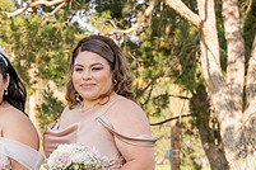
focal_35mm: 130
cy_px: 211
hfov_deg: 15.3
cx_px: -40
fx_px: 924
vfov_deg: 10.4
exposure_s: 1/160
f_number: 4
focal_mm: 42
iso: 80
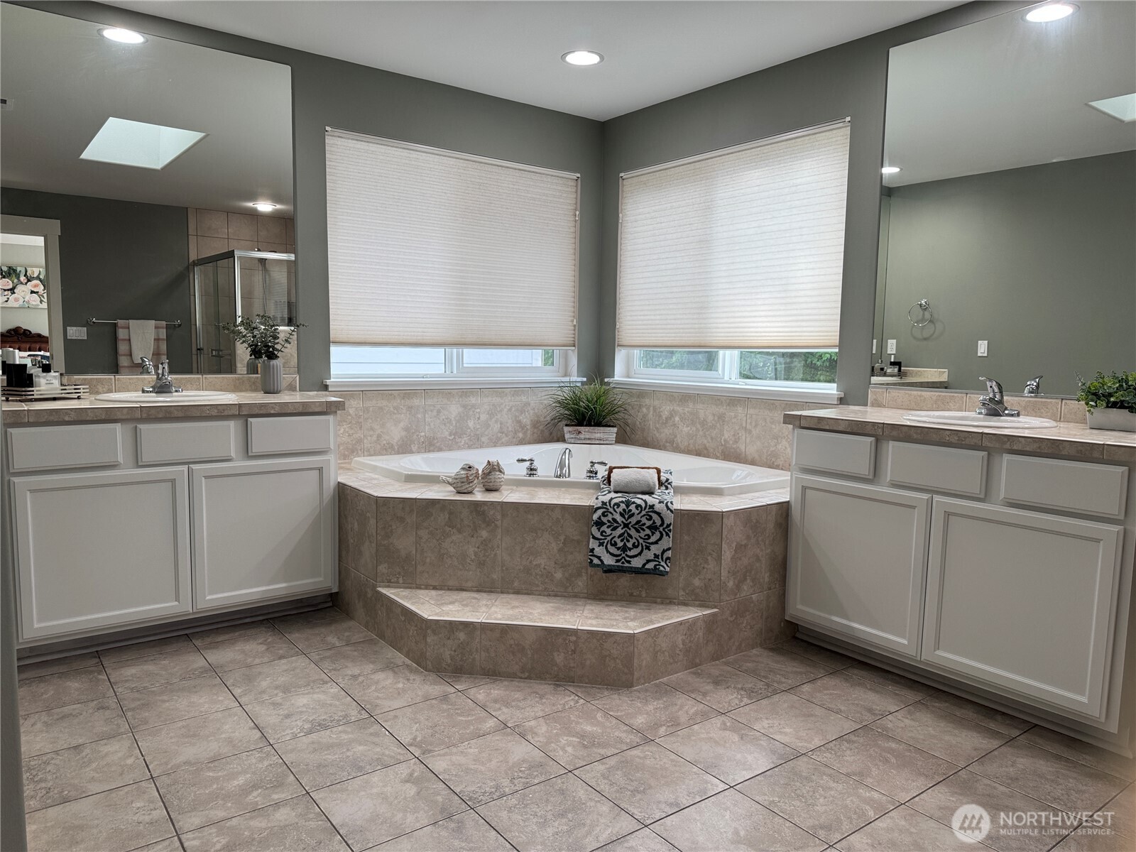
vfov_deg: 56.8
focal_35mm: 24
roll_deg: -1.3
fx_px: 788
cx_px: 568
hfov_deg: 71.6
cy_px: 426
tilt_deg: -6.5
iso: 64
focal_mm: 6.76
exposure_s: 1/120
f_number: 1.78
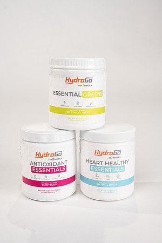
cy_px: 122
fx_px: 337
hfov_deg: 27.0
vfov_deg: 39.6
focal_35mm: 50
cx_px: 81
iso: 200
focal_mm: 50
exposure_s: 1/125
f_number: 5.6
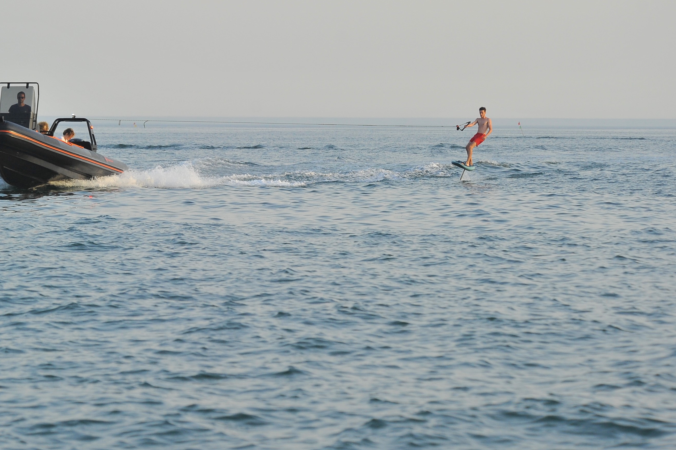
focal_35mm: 153
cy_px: 245
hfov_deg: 13.4
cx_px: 260
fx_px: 2871
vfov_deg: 9.0
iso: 720
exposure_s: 1/800
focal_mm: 120
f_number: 7.1
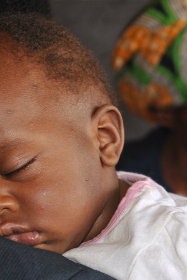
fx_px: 972
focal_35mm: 125
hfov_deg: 11.0
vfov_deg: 16.4
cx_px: 128
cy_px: 141
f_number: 5.6
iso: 200
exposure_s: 1/60
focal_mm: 55
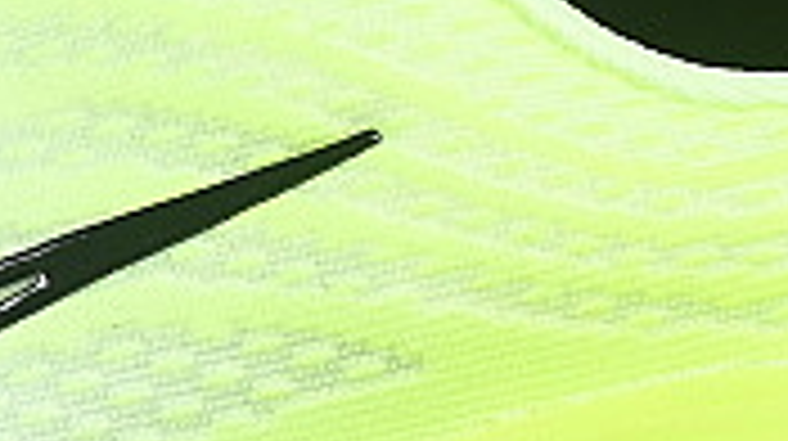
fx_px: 10123
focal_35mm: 485
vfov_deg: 2.5
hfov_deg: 4.4
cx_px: -68
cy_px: 189
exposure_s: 1/80
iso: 160
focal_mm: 50
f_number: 8
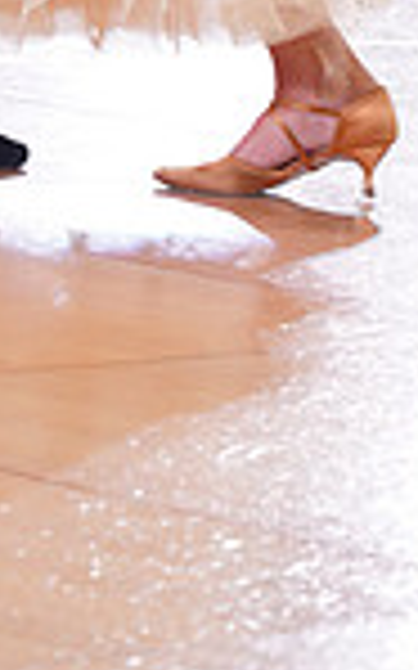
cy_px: -616
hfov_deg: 3.1
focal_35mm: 418
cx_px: -83
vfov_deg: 5.0
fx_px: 7626
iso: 1600
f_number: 5
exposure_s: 1/160
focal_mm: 105
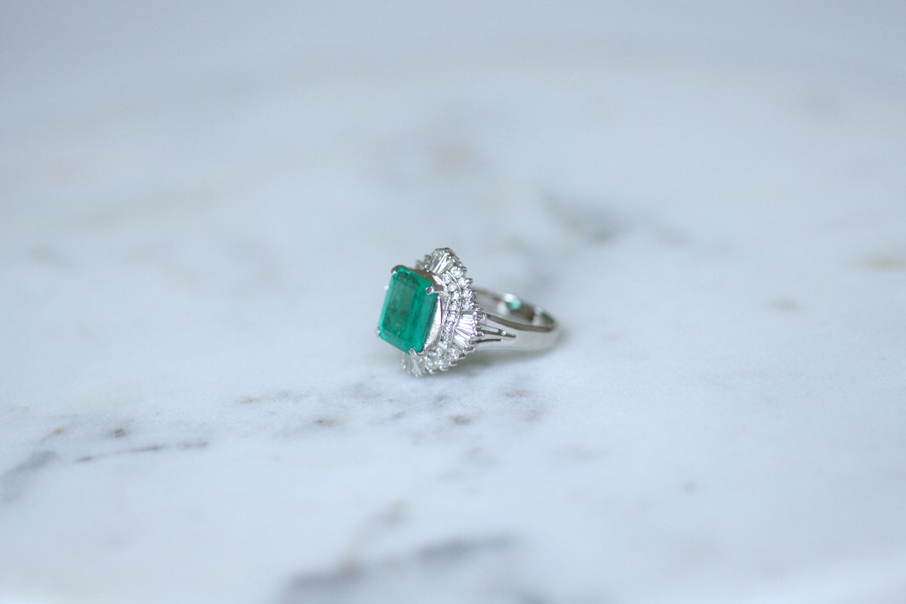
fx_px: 2642
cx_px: 453
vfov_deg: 13.0
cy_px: 302
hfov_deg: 19.5
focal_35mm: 105
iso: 500
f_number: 2.8
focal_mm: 70
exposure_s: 1/125
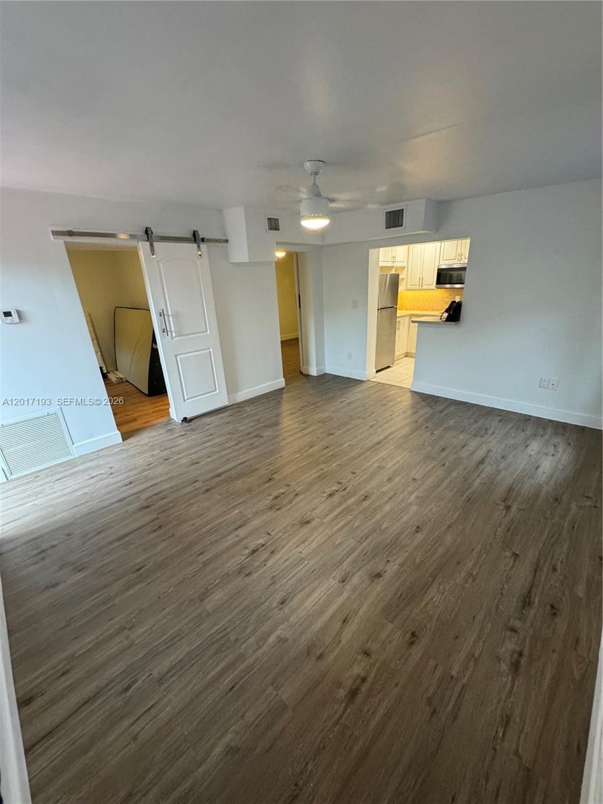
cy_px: 402
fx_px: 325
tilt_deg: -20.7
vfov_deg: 102.1
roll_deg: +3.0
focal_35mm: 14
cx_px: 302
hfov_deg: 85.7
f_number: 2.2
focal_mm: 2.22
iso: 400
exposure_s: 1/60
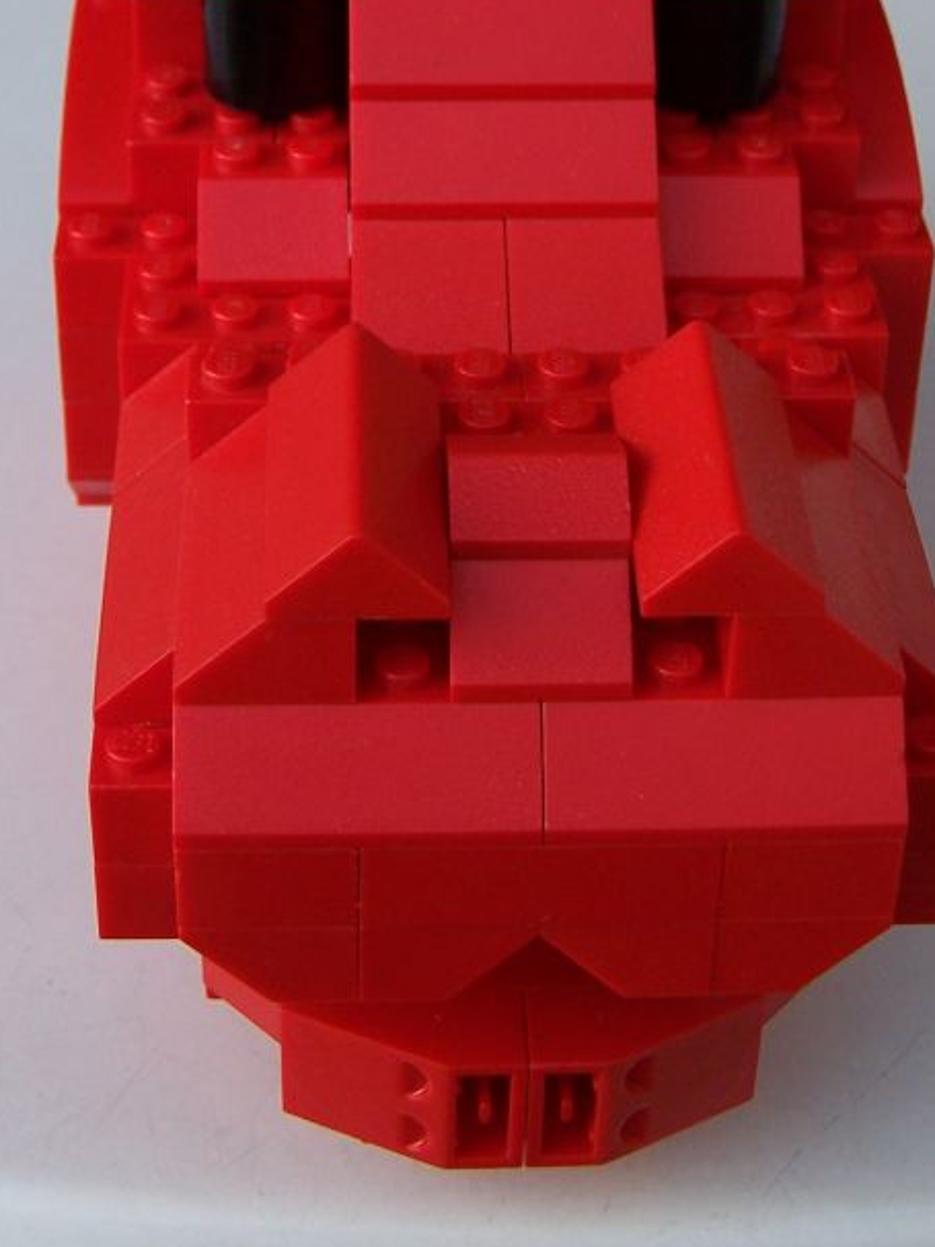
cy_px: 210
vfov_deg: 23.7
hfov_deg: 18.2
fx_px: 2918
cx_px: 462
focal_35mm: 81
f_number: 3
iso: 80
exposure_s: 1/180
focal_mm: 8
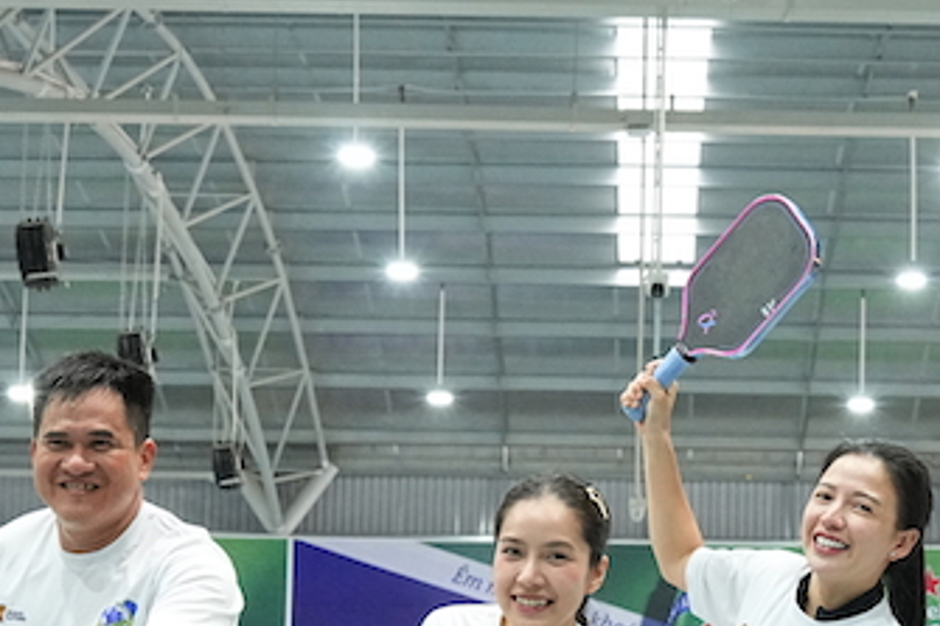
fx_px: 2800
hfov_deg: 18.9
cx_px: 710
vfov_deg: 12.6
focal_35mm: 107
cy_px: 655
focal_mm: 35.1
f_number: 6.3
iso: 5000
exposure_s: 1/250
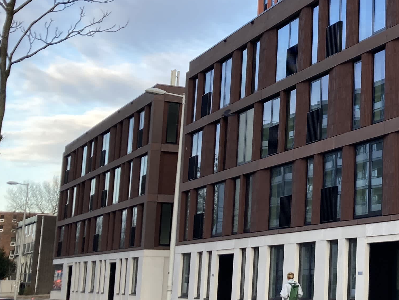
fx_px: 865
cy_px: 109
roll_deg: -0.6
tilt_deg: +11.1
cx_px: 443
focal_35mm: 75
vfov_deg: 19.6
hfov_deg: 24.2
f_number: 1.8
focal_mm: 4
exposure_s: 1/167
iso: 20
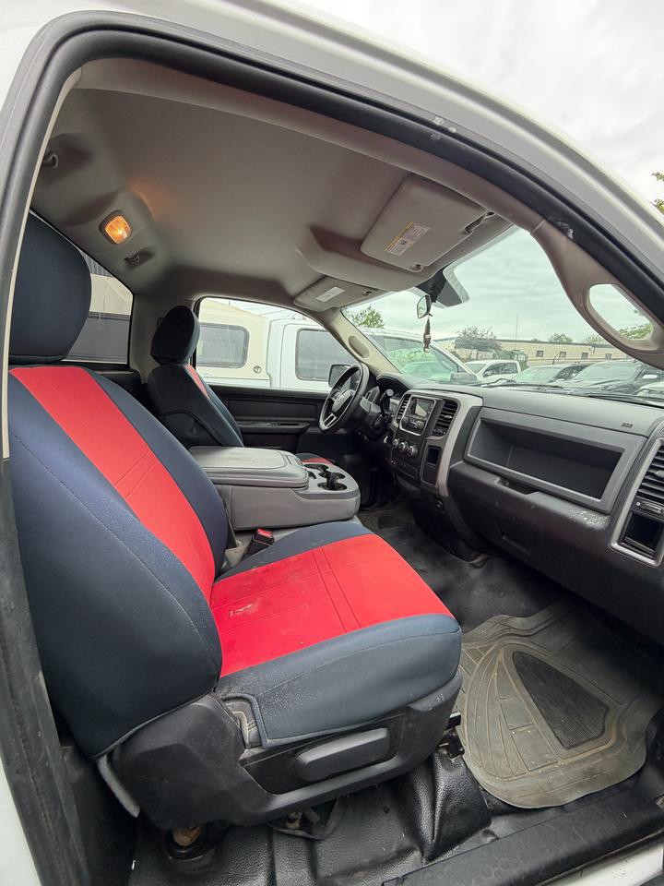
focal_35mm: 14
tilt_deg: -12.0
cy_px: 443
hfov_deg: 85.7
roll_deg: -1.6
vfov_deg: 102.1
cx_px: 332
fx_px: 358
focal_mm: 2.22
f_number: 2.2
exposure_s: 1/121
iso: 100
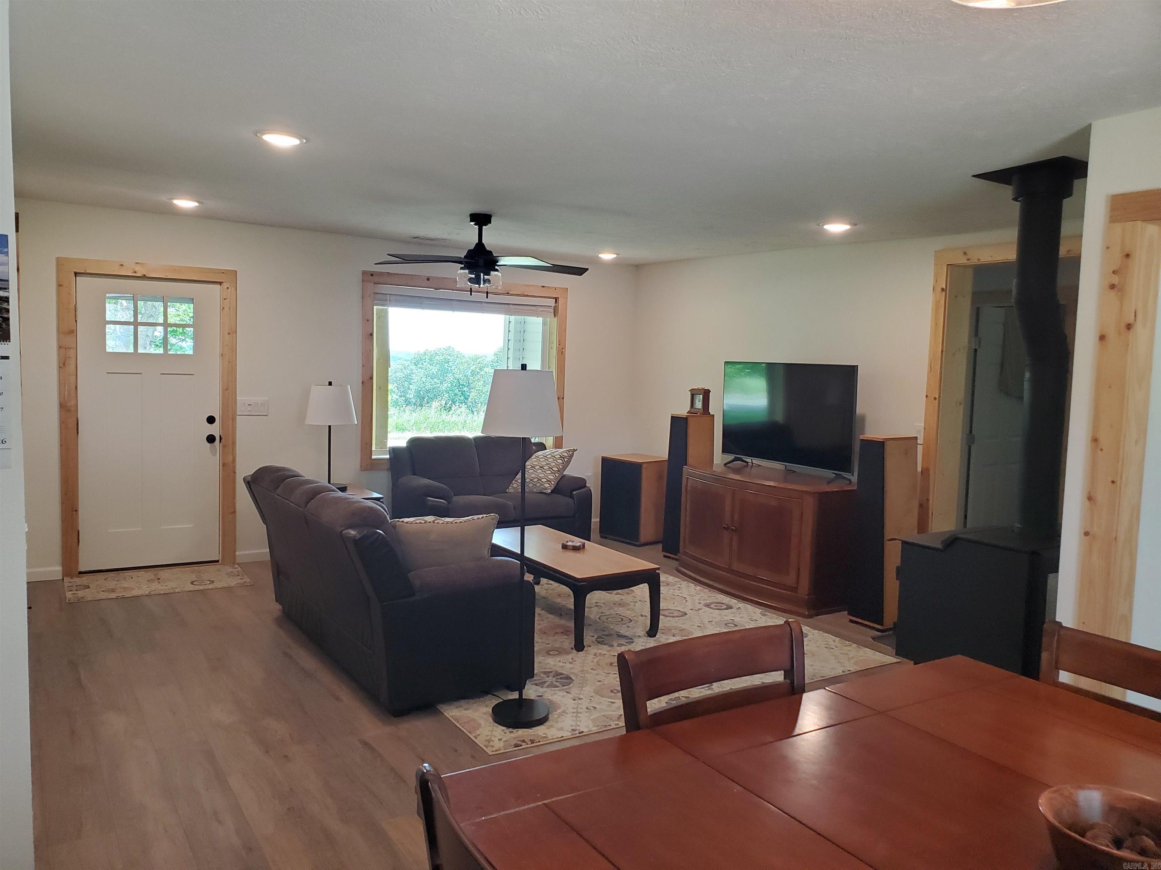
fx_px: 872
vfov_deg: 53.1
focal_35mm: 26
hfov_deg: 67.3
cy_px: 435
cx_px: 580
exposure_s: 1/120
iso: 320
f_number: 2.4
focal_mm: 4.3
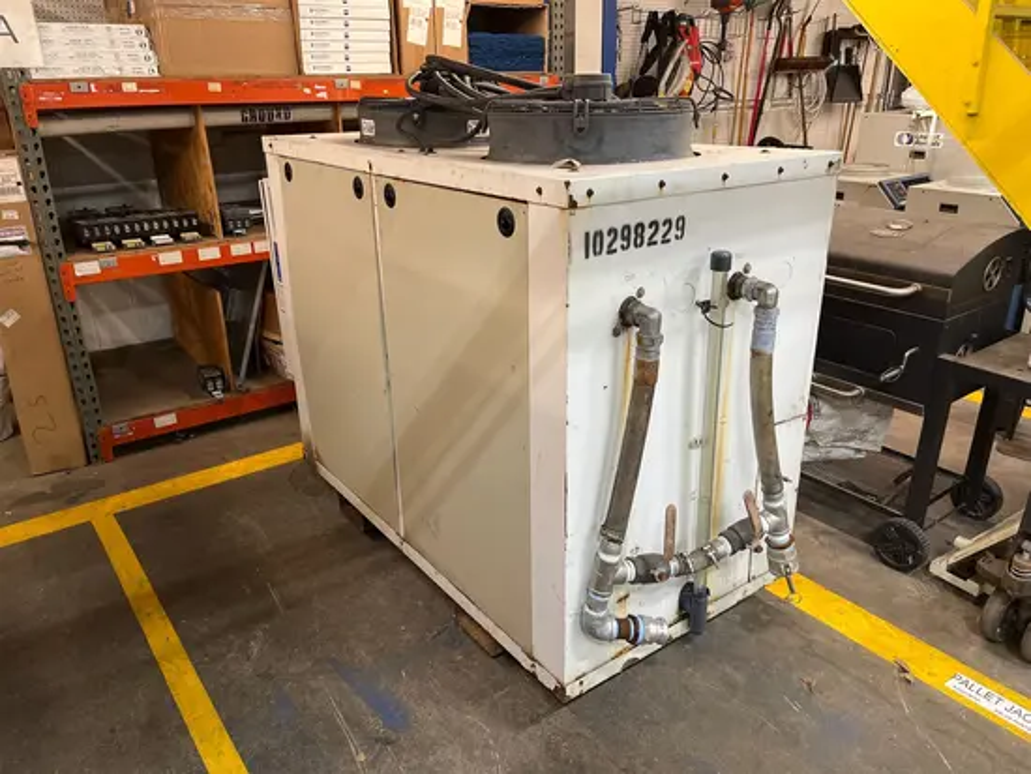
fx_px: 775
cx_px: 516
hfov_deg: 67.3
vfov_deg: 53.1
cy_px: 387
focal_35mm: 26
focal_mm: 5.1
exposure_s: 1/60
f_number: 1.6
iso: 160
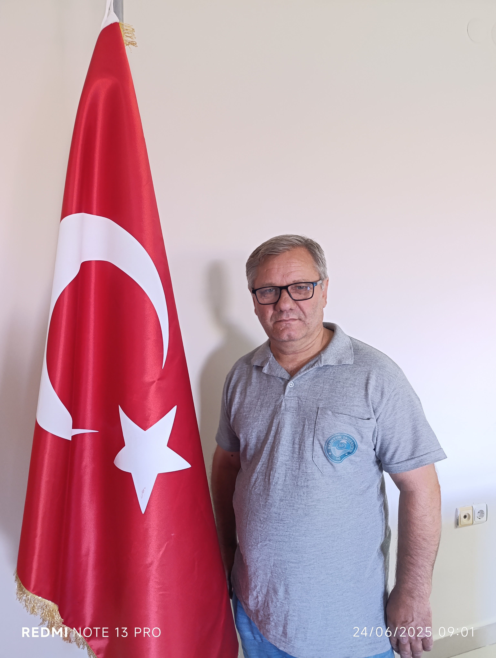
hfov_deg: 59.0
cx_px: 248
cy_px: 329
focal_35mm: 23
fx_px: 438
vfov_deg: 73.8
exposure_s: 1/50
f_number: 1.6
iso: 1000
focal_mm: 6.14
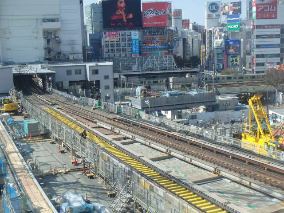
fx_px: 402
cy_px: 106
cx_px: 142
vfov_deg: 29.7
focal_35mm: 49
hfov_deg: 38.9
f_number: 4.9
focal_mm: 8.8
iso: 125
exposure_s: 1/400
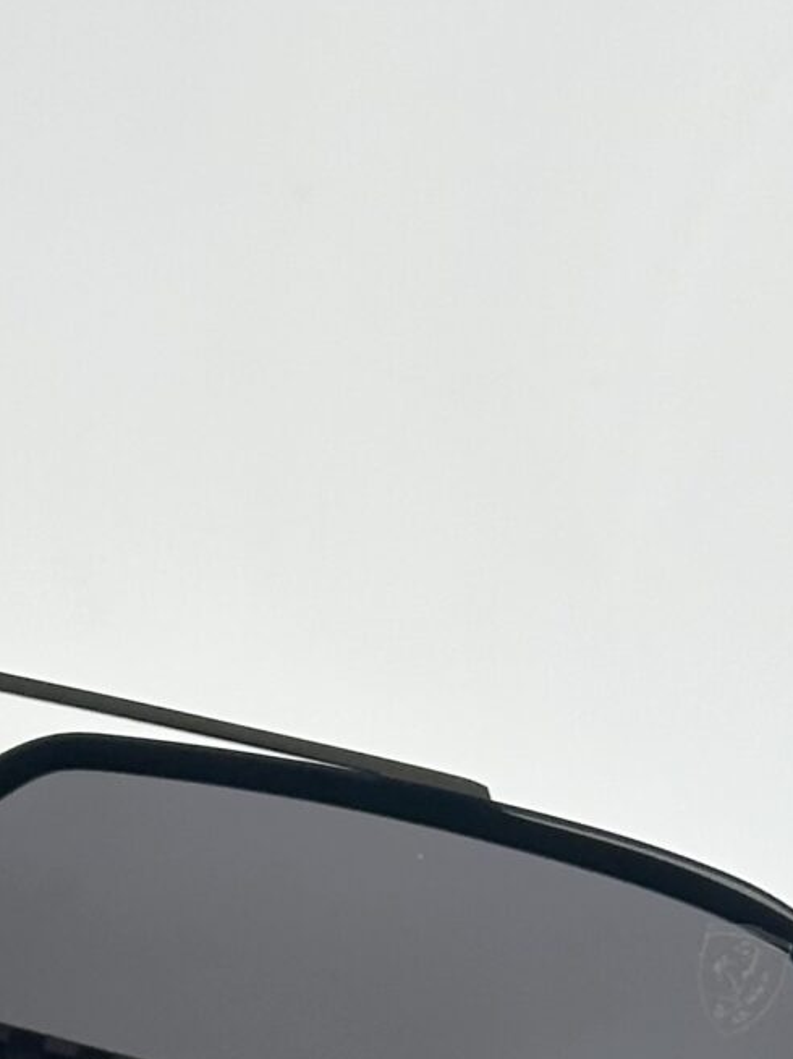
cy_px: 1124
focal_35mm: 188
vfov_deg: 10.4
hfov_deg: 7.8
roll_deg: +1.4
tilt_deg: -41.2
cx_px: -312
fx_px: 5746
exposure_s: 1/120
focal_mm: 6.86
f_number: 1.78
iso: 80
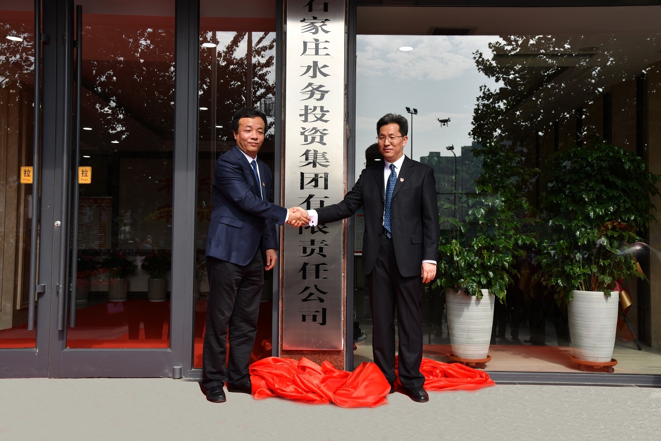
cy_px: 220
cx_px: 330
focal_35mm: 35
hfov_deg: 54.4
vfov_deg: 37.9
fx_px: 643
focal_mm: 35
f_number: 8
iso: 110
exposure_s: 1/200
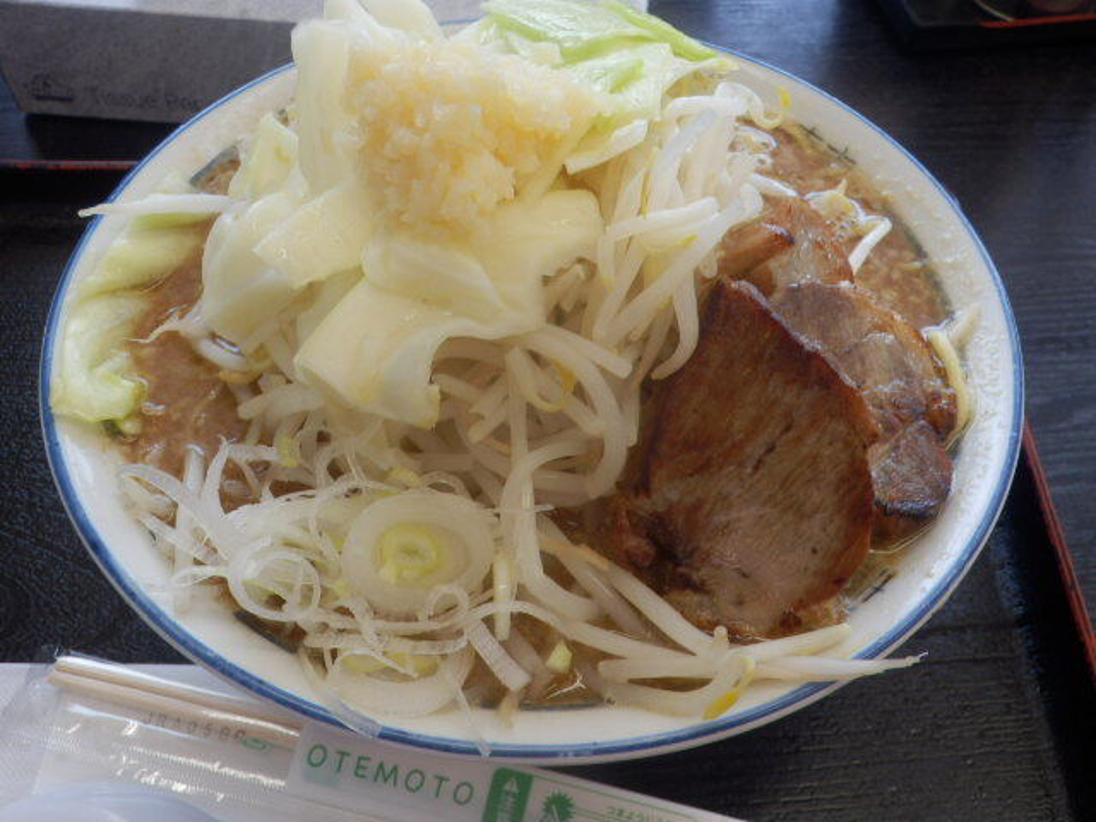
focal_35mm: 37
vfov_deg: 38.7
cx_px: 548
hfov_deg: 50.1
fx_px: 1171
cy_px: 411
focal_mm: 6.6
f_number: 3.9
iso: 100
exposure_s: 1/40
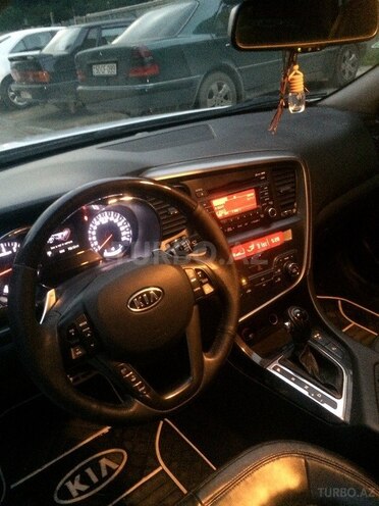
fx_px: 423
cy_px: 253
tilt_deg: -26.7
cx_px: 190
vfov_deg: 61.7
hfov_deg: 48.2
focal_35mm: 29
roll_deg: +4.4
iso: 500
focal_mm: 4.15
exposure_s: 1/17
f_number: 2.2
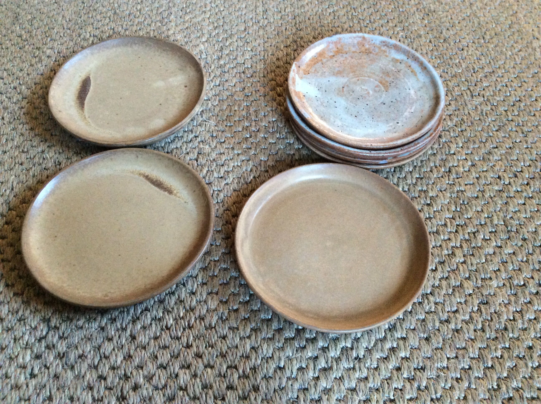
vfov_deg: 44.1
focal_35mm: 32
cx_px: 270
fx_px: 499
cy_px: 202
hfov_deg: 56.9
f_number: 2.4
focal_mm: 3.3
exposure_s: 1/20
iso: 250
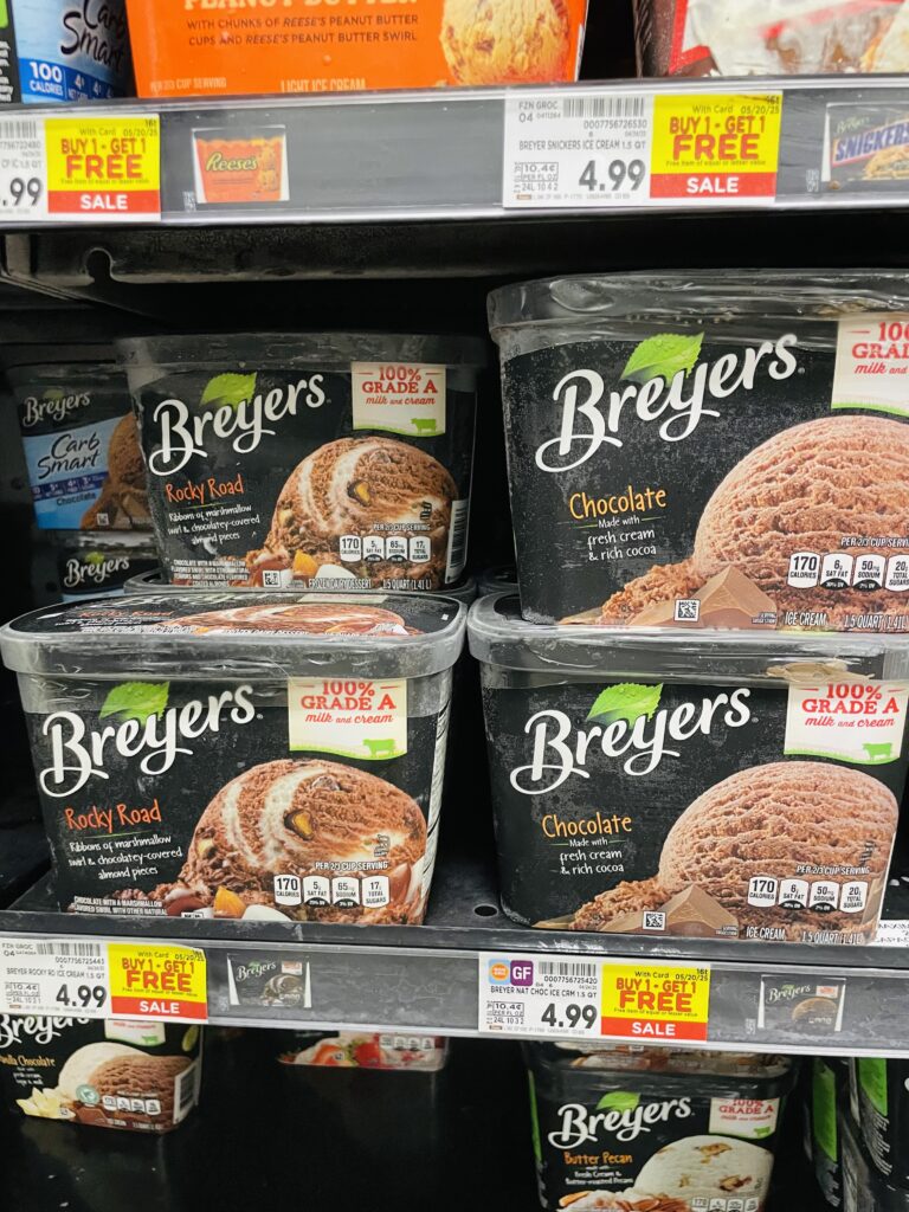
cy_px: 606
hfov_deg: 53.1
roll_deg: +0.4
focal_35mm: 26
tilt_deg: -9.7
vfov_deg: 67.3
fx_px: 910
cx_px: 454
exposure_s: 1/60
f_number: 1.6
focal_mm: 4.2
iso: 500
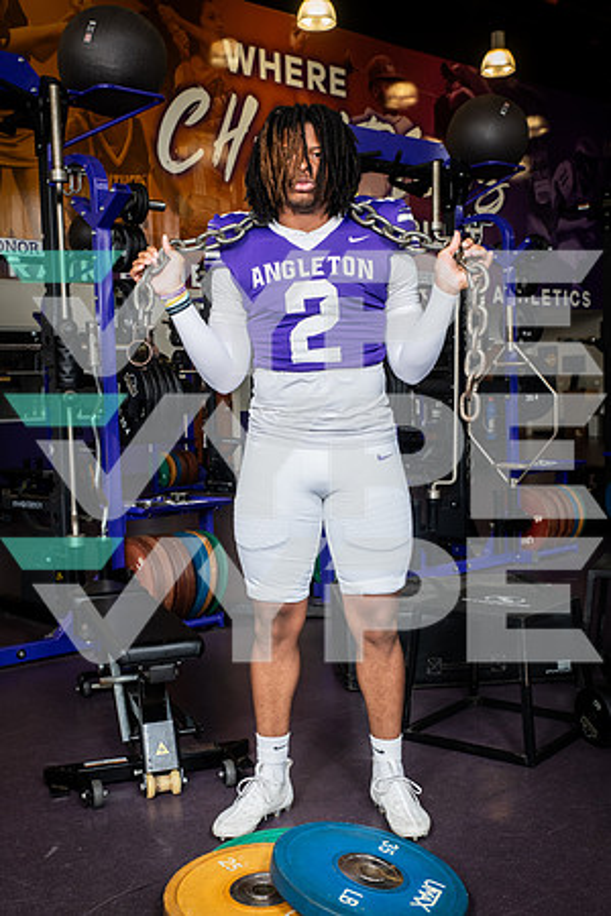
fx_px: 1069
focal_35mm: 42
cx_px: 306
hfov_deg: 31.9
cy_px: 458
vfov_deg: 46.4
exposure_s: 1/250
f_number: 7.1
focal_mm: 42
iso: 800
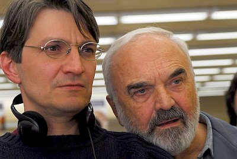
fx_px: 593
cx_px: 118
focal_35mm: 90
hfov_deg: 22.6
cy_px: 80
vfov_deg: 15.2
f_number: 5
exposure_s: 1/100
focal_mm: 60
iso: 320
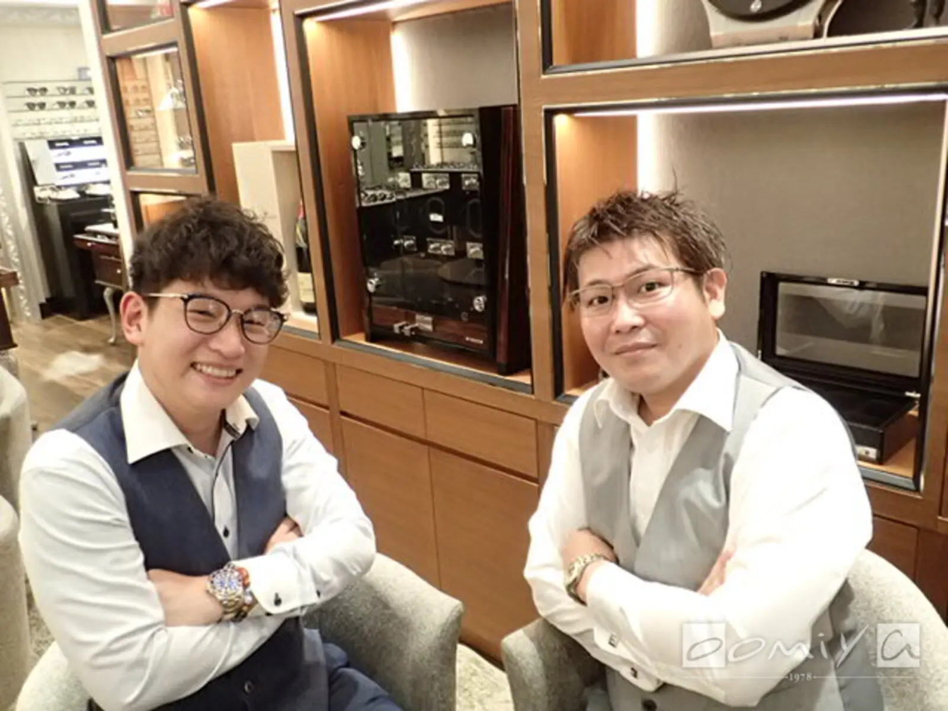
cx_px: 474
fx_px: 822
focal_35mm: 30
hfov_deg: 60.0
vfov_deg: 46.8
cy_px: 356
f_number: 2.3
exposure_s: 1/200
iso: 800
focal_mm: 5.5
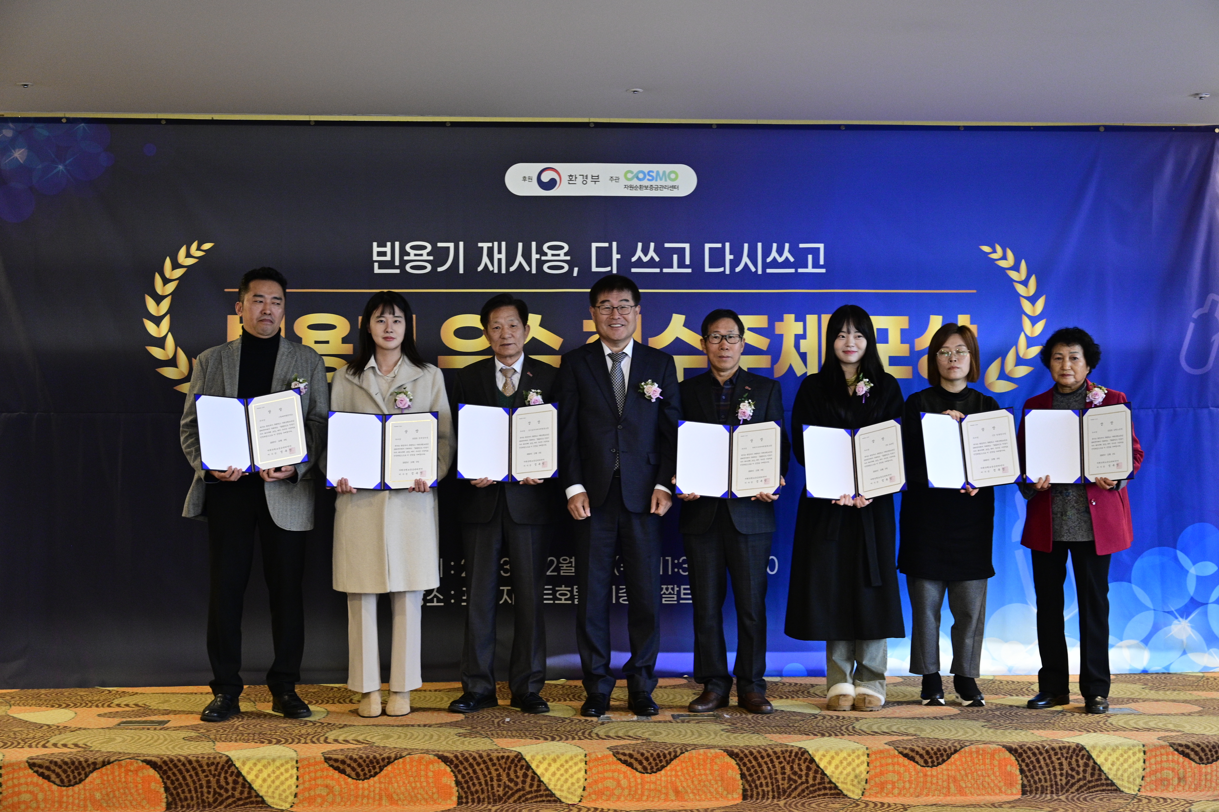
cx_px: 610
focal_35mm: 48
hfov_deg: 41.1
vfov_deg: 28.1
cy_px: 406
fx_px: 1625
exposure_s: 1/100
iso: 2500
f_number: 4
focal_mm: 48
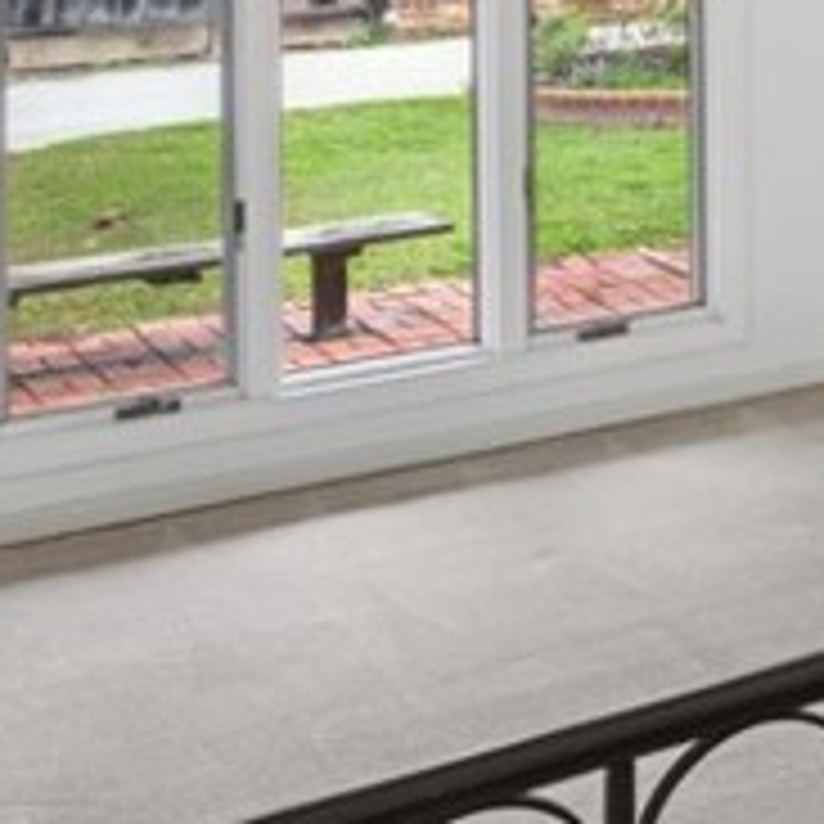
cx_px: 1607
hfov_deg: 17.2
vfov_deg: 21.0
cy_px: -191
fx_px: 2047
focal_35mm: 76
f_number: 8
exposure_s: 1/5
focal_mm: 16
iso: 200
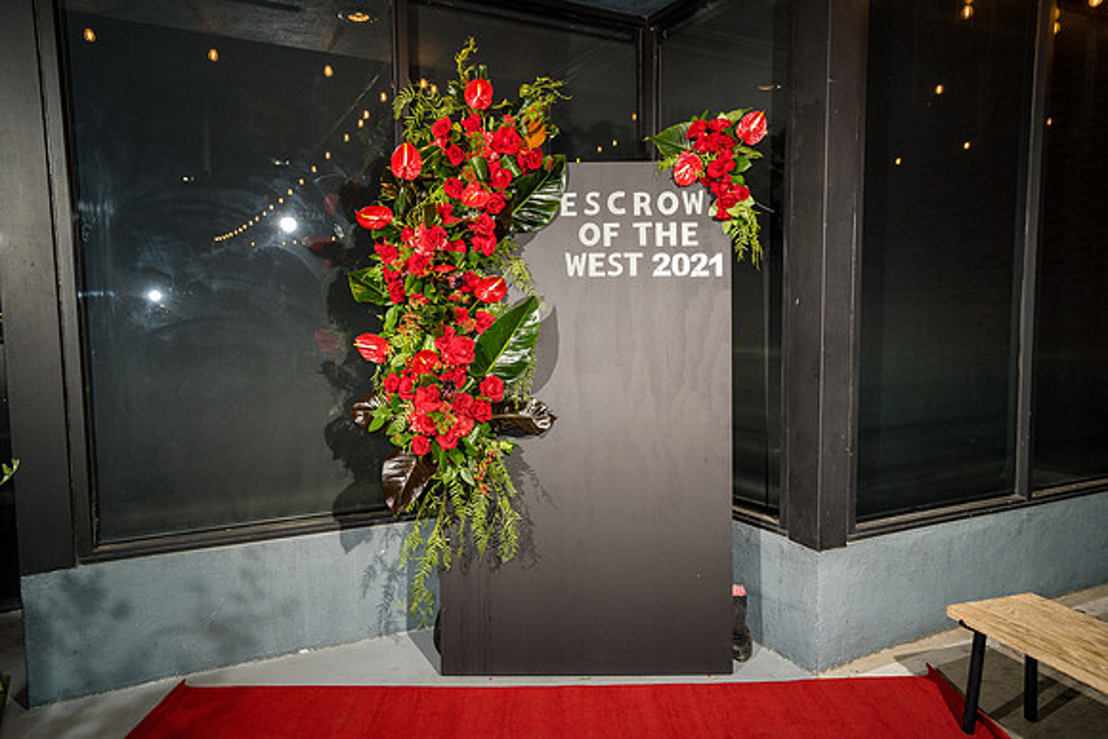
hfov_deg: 71.5
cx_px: 554
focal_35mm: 25
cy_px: 370
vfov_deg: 51.3
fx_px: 770
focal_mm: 25
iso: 500
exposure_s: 1/250
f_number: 2.8
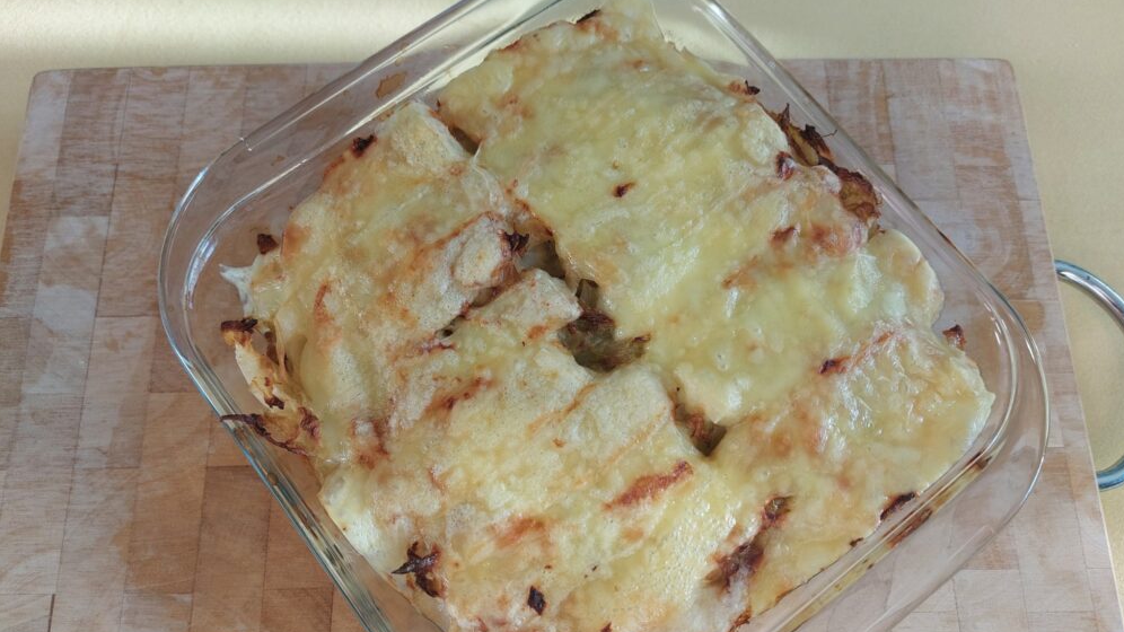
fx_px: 834
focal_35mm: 28
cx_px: 559
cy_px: 392
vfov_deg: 41.2
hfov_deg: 67.9
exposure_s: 1/100
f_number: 1.8
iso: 25
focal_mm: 5.23
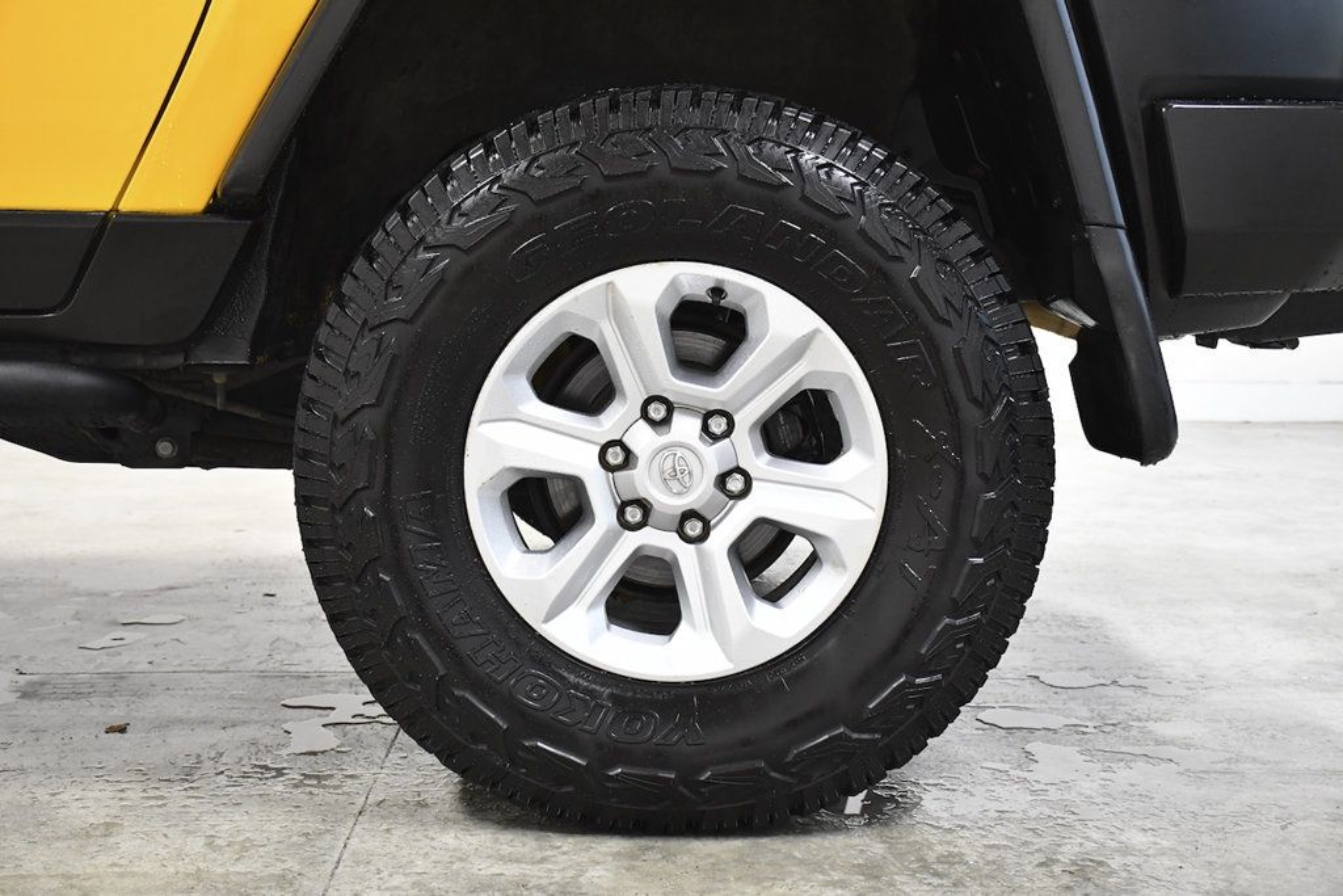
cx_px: 672
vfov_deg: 28.1
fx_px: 1791
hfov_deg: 41.1
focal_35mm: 48
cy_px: 448
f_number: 4.5
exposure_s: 1/250
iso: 2500
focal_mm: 32
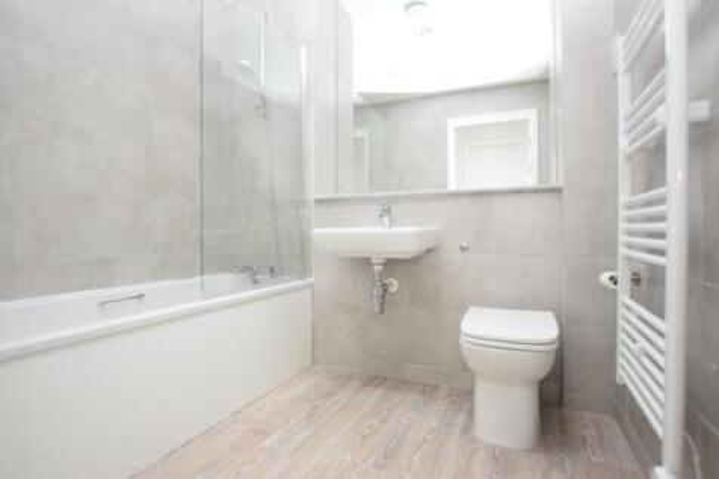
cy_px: 240
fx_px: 359
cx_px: 360
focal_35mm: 18
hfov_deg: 90.0
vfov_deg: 67.3
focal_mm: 12
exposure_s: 1/60
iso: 800
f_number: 3.5
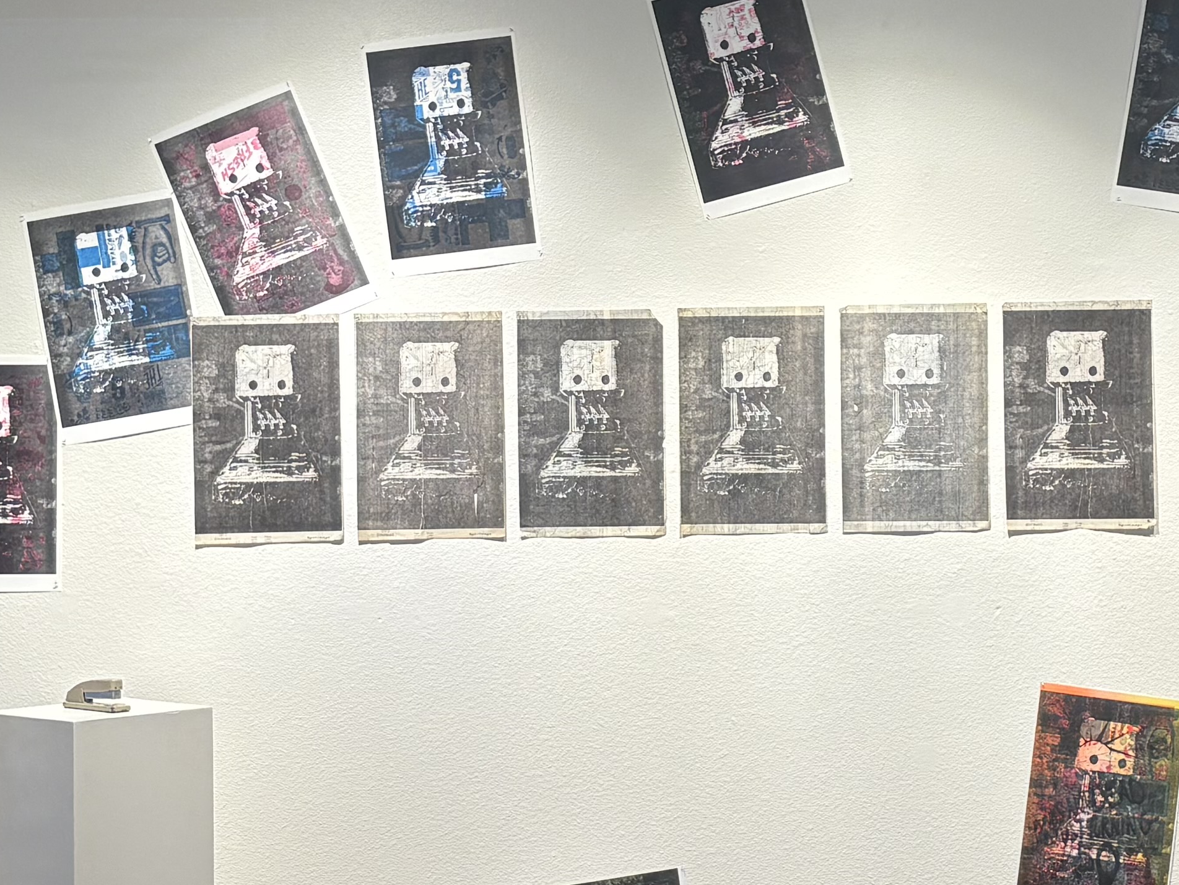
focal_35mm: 78
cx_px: 661
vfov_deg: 18.9
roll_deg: +0.9
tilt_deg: +0.9
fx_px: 2657
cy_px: 373
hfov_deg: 25.0
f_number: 1.6
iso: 80
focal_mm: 5.96
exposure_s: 1/120
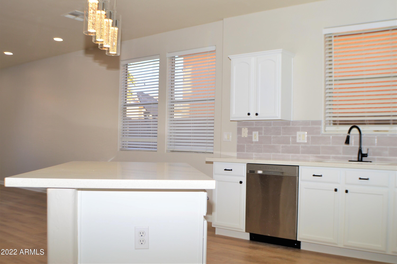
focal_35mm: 45
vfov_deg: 29.8
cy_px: 132
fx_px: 496
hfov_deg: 43.6
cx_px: 198
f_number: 5
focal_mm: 30
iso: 100
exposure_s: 1/100
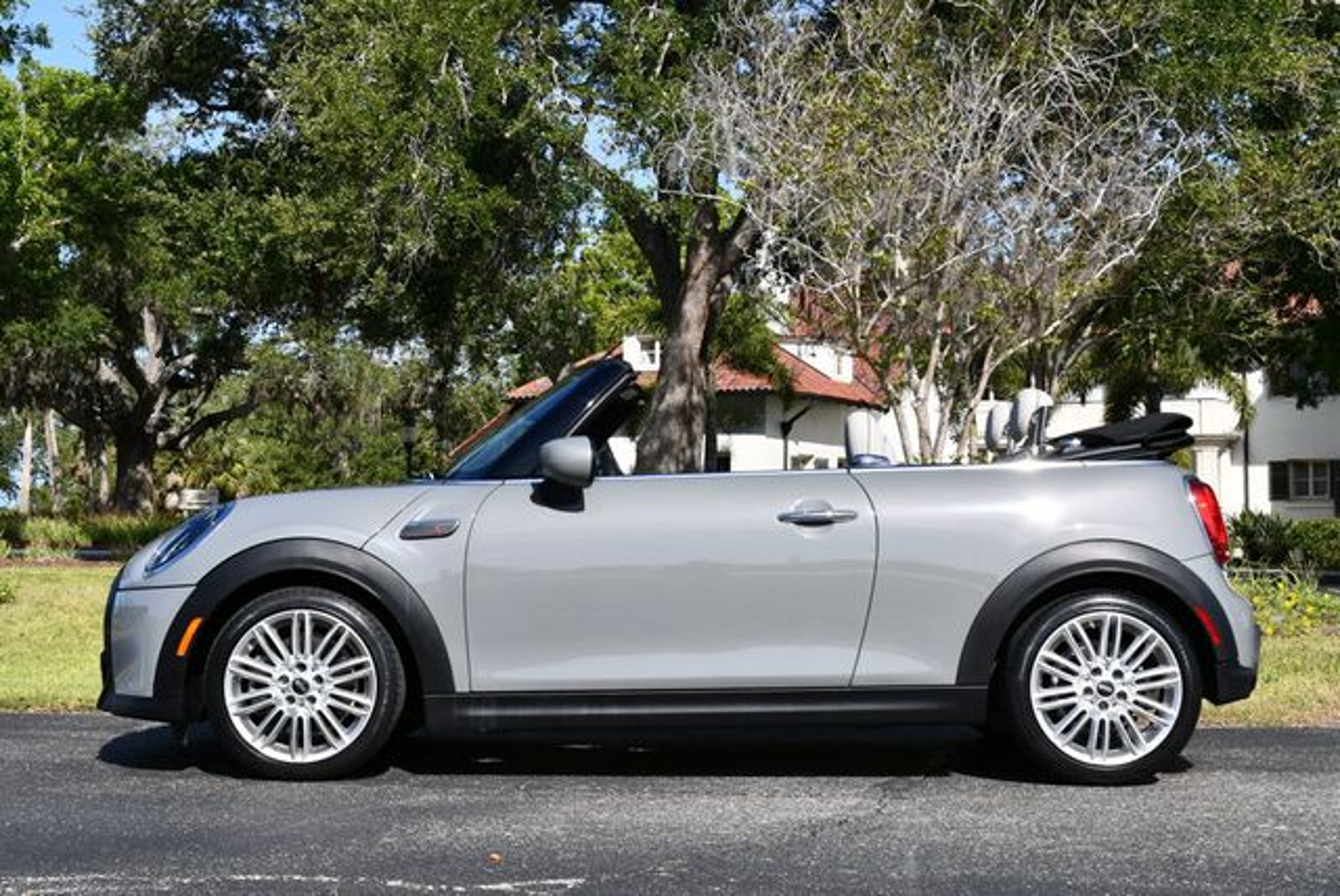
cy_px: 448
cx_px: 670
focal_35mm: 52
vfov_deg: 26.0
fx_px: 1937
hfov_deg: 38.2
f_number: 8
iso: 110
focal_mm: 26
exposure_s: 1/250
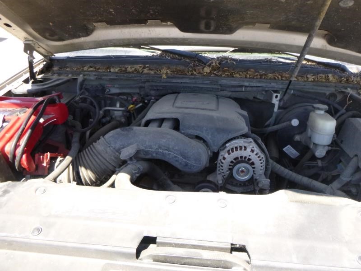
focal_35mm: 25
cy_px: 136
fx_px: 261
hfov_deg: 69.4
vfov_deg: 54.9
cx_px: 180
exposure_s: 1/200
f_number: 3.9
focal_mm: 4.5
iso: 200
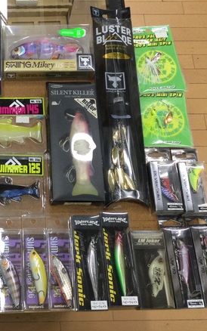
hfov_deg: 27.3
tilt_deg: -71.3
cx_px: 9
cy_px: 162
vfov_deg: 44.3
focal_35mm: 45
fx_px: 406
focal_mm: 3.3
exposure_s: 1/30
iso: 25
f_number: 2.4
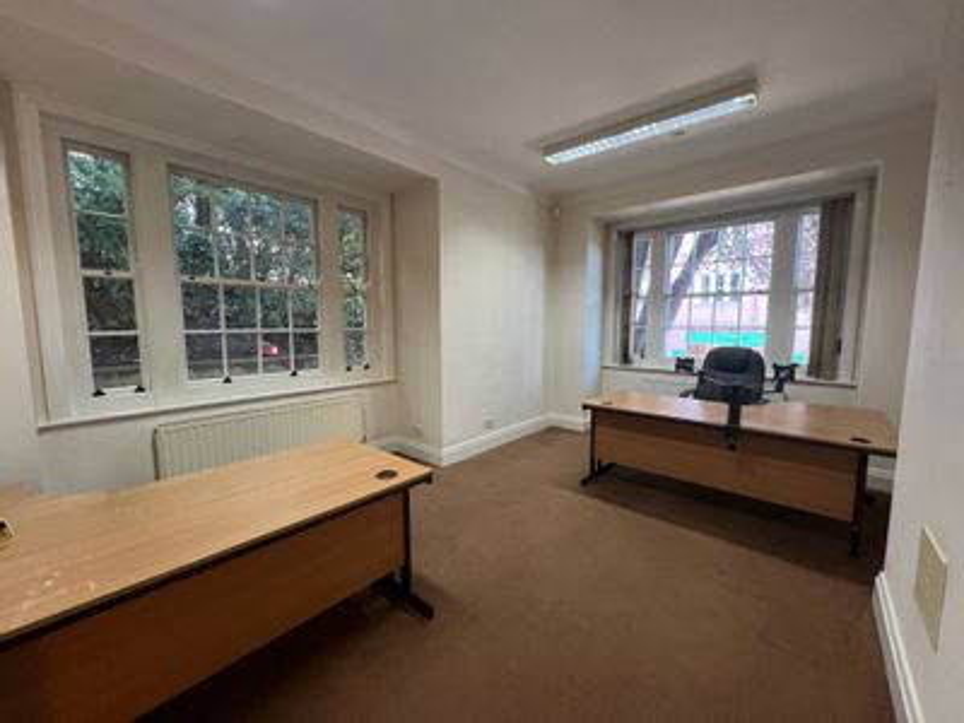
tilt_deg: -5.5
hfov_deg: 106.2
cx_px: 482
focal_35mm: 13
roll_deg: +0.9
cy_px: 362
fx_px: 362
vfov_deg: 89.9
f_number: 1.8
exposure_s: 1/50
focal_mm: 1.57
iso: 250
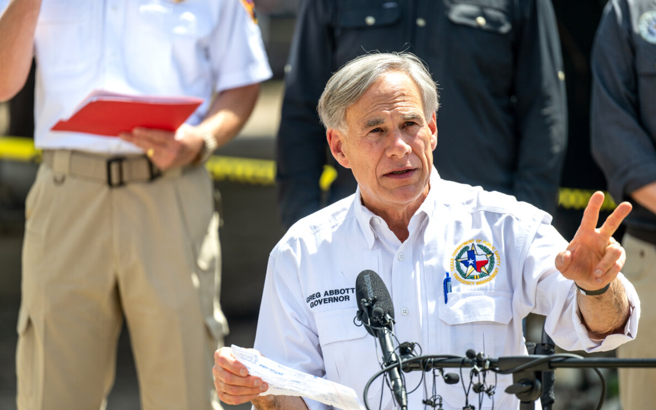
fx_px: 3666
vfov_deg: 6.4
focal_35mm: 205
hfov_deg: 10.2
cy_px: 208
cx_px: 327
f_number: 2.8
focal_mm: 200
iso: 64
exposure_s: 1/1250
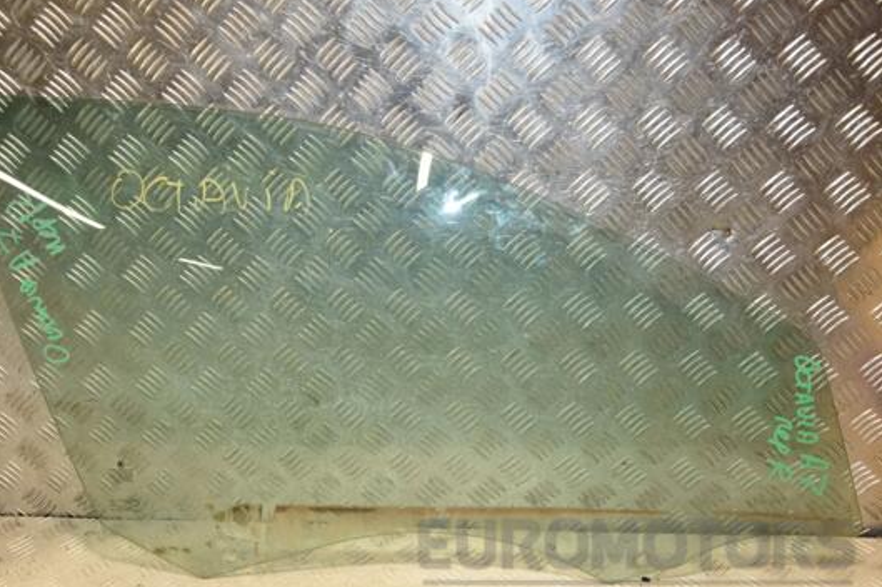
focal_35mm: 43
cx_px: 387
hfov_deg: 45.8
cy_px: 322
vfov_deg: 31.4
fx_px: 1042
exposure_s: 1/200
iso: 800
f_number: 5
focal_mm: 25
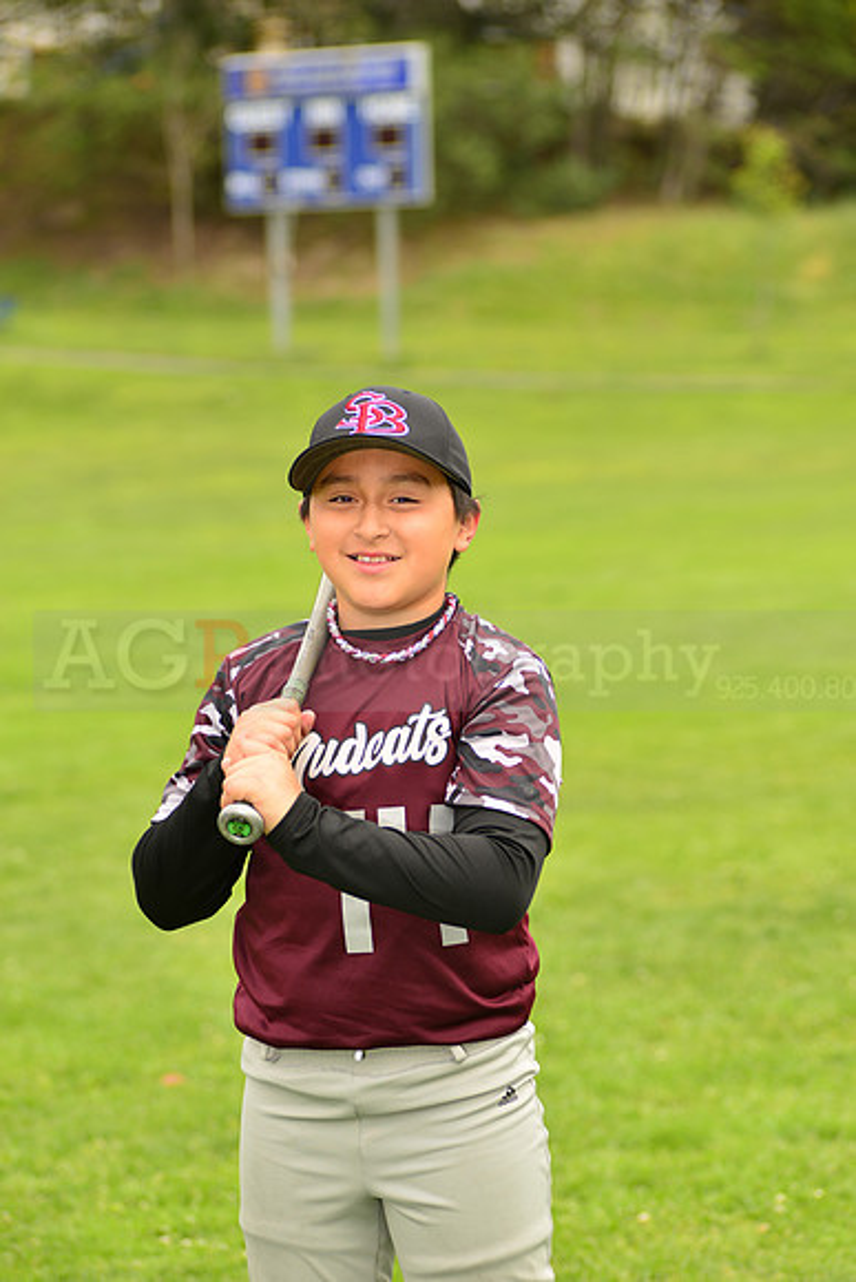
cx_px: 428
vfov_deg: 16.4
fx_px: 4455
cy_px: 641
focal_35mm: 125
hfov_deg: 11.0
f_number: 5
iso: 100
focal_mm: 125
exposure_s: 1/250
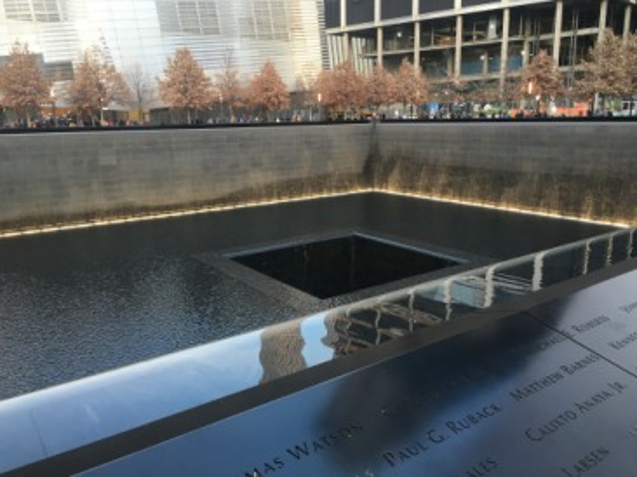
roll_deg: +2.1
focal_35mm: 29
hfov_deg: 61.7
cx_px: 318
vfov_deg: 48.2
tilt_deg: -12.4
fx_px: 533
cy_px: 238
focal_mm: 4.15
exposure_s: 1/30
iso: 50
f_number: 2.2
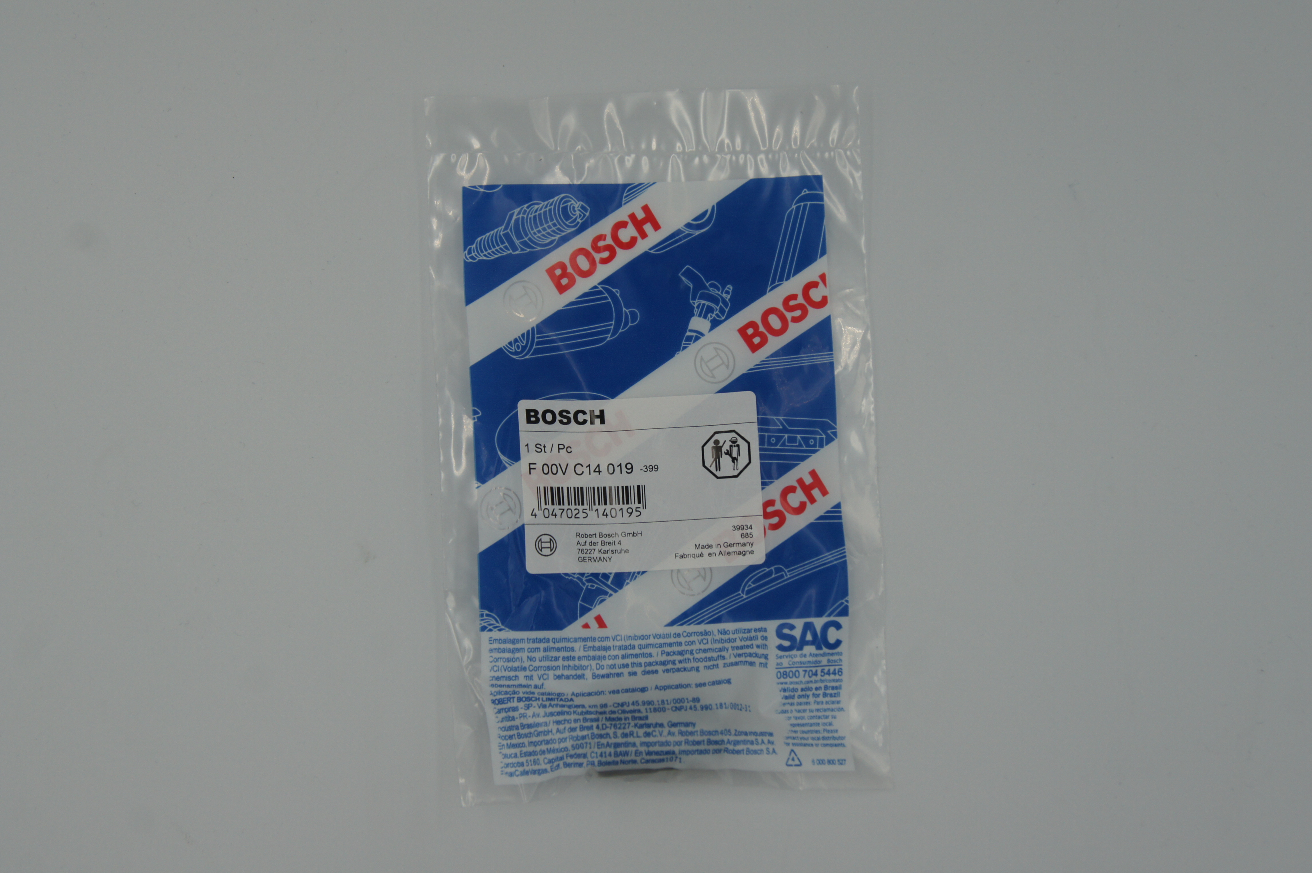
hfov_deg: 37.9
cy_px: 436
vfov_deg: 25.7
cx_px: 656
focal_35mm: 52
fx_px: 1912
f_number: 5.6
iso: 200
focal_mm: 35
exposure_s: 1/320
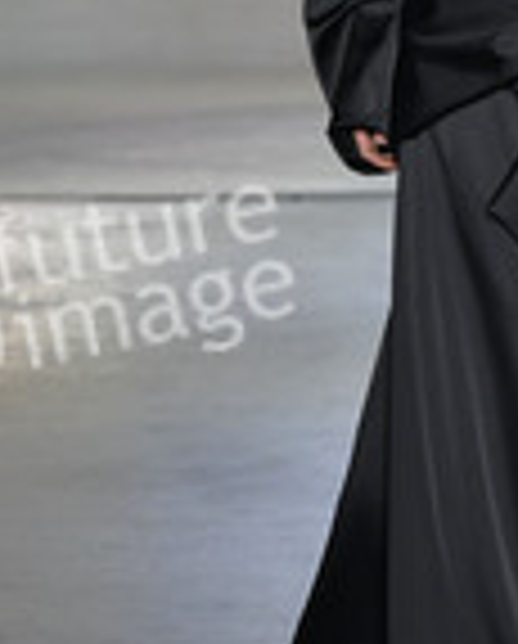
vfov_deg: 3.4
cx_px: 554
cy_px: 68
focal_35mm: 565
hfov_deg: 2.7
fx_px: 10793
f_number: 7.1
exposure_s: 1/250
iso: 2500
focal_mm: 180
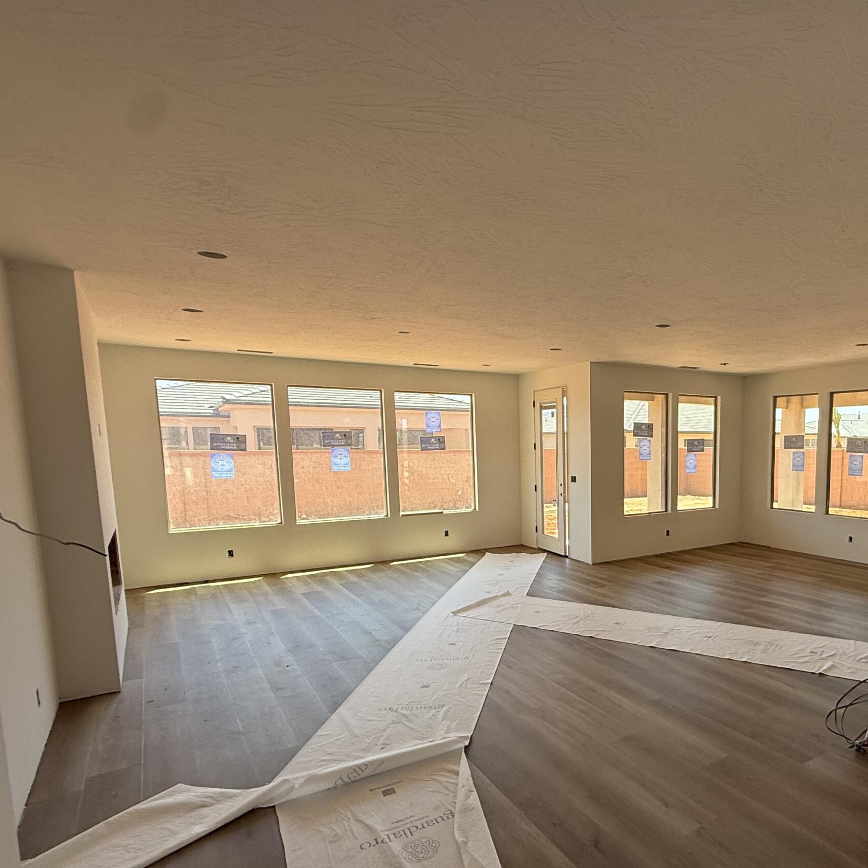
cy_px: 520
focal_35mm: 22
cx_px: 639
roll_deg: -0.2
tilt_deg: -7.0
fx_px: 624
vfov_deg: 68.9
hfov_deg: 65.8
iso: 64
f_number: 2.2
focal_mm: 2.22
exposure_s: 1/238
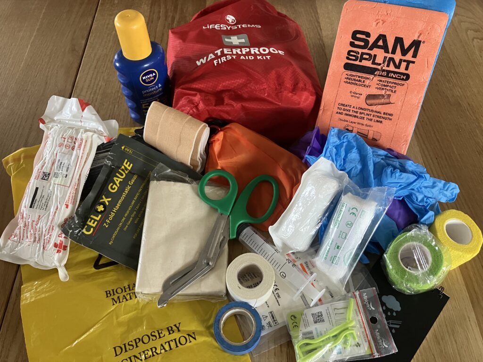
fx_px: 391
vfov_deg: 49.7
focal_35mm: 28
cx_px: 242
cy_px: 181
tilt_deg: -56.4
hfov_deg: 63.4
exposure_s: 1/44
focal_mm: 3.99
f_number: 1.8
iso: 320
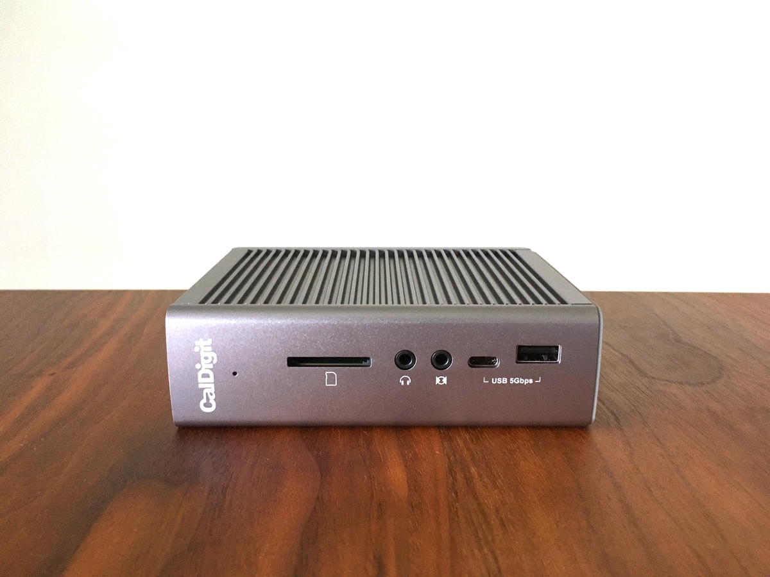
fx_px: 645
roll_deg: -1.3
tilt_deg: -14.5
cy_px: 288
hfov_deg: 61.7
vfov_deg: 48.2
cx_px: 385
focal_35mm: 29
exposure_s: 1/30
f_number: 2.2
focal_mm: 4.15
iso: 160
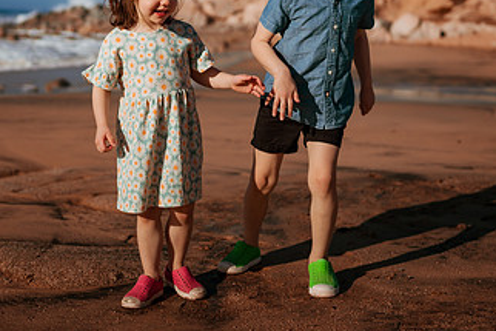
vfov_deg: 21.2
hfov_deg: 31.7
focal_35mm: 63
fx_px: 868
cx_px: 188
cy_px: 42
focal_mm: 35
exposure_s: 1/8000
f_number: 2
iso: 50
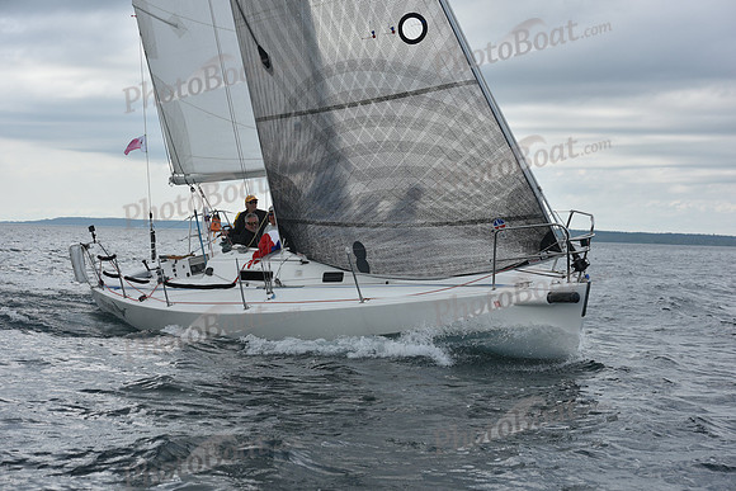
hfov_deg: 27.0
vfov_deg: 18.2
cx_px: 368
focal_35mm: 75
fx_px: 1534
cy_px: 246
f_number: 8
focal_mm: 75
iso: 250
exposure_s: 1/800
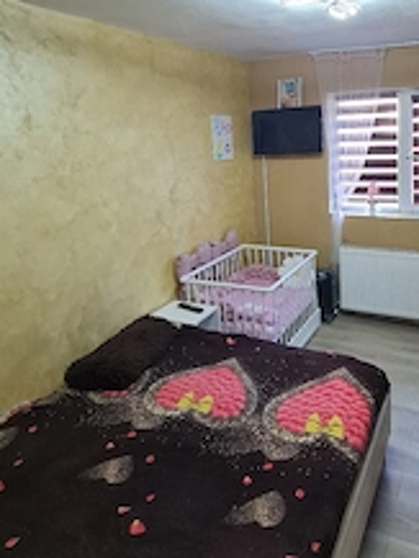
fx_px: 387
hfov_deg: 54.5
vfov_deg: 70.1
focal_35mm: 24
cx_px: 308
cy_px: 201
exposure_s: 1/50
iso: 250
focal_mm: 2.2
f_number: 2.2
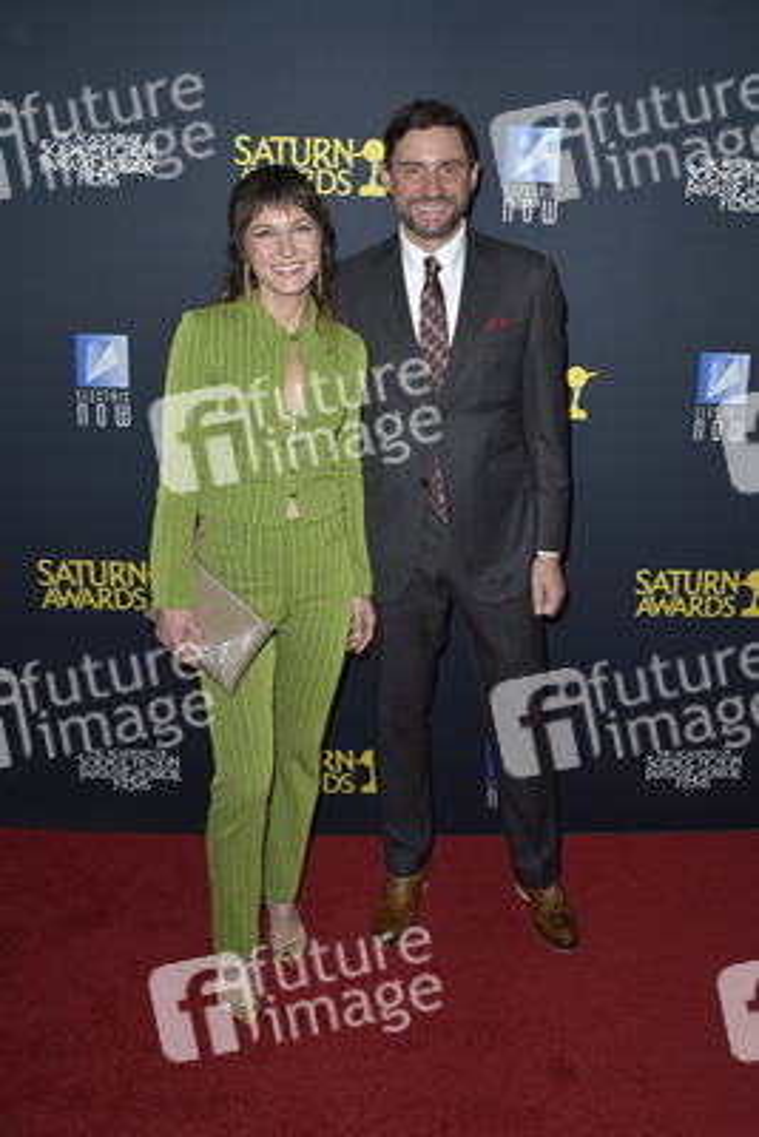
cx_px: 380
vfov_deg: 65.5
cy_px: 568
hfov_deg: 46.4
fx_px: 885
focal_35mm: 28
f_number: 6.3
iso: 250
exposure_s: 1/250
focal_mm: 28
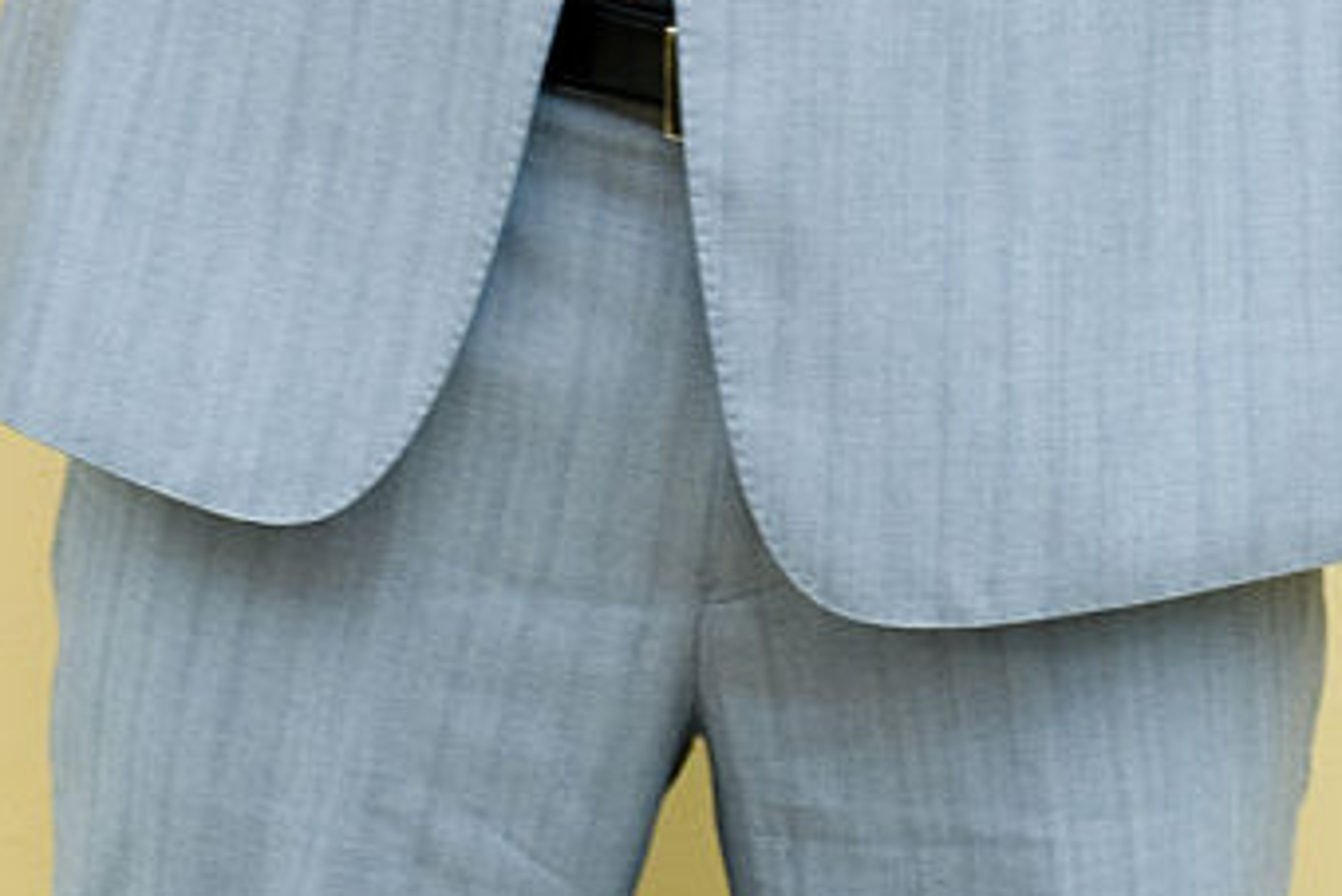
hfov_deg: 7.8
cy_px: -817
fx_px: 9882
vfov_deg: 5.1
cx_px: 1044
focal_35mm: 265
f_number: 4
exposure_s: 1/160
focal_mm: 50
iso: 200
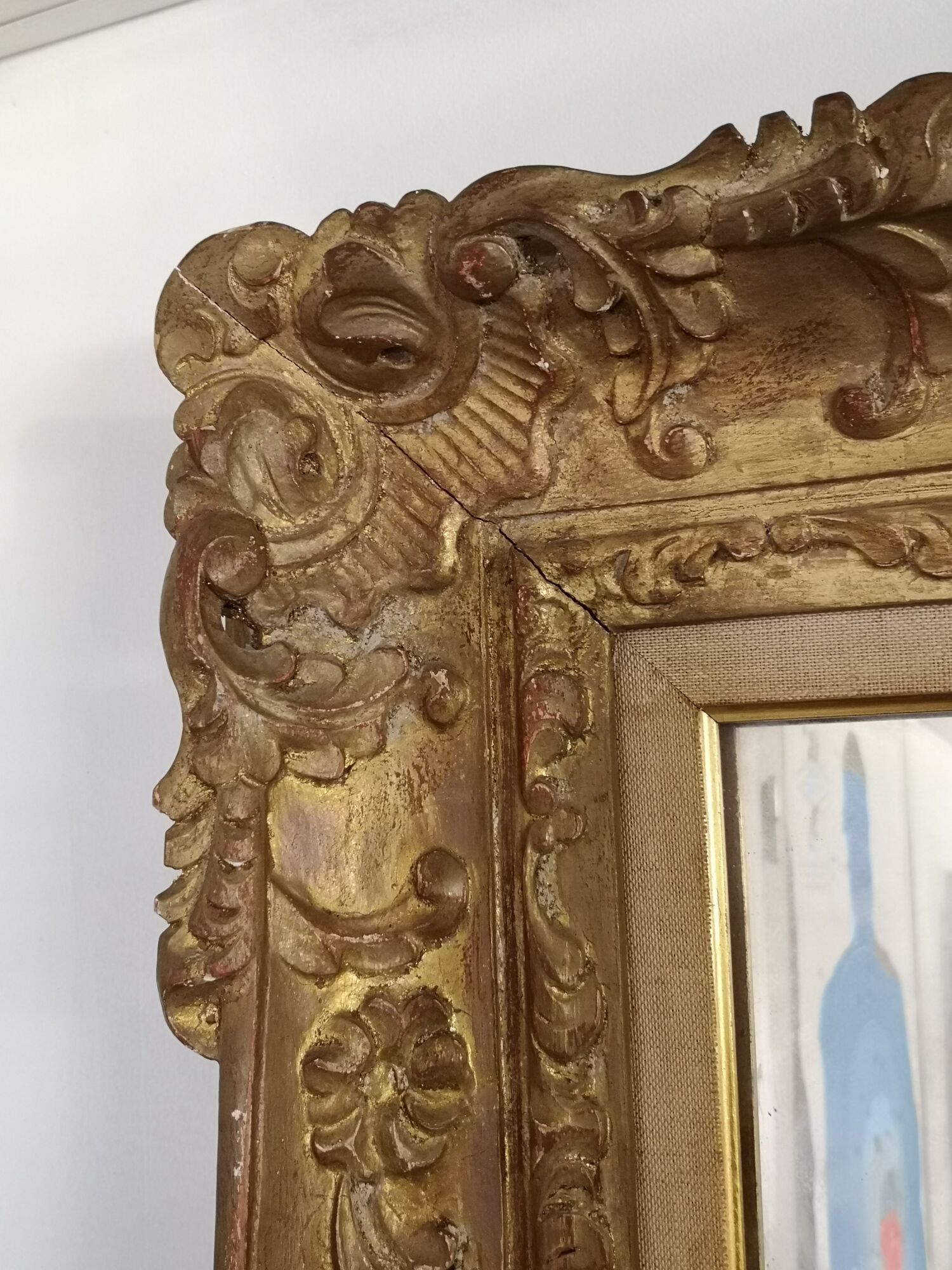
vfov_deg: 51.4
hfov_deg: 39.7
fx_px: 1320
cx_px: 476
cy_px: 635
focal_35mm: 36
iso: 400
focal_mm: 3.95
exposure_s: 1/25
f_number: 1.8
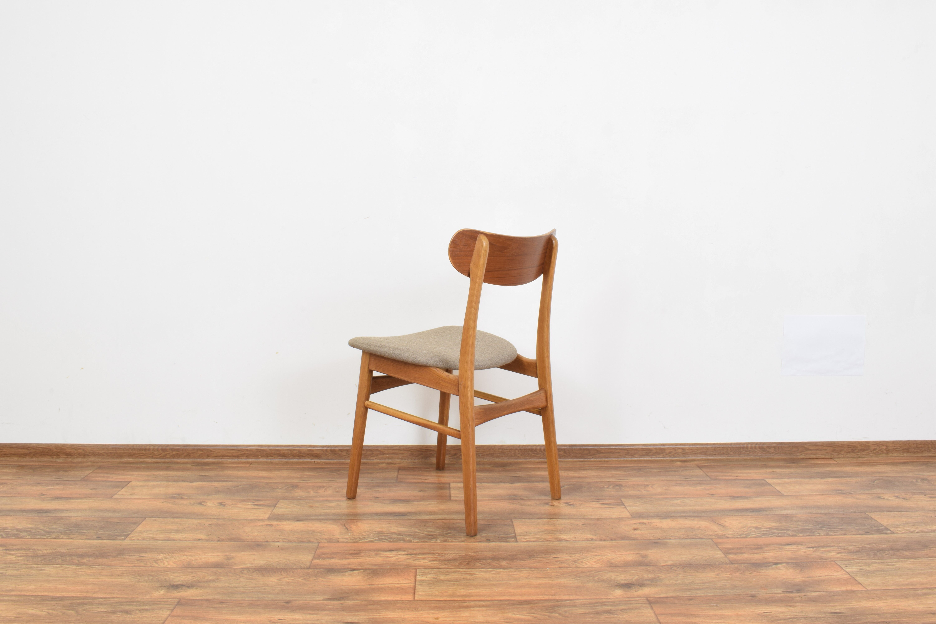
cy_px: 312
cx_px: 468
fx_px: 819
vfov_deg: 41.7
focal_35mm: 32
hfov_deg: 59.5
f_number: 25
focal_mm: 21
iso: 100
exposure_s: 5
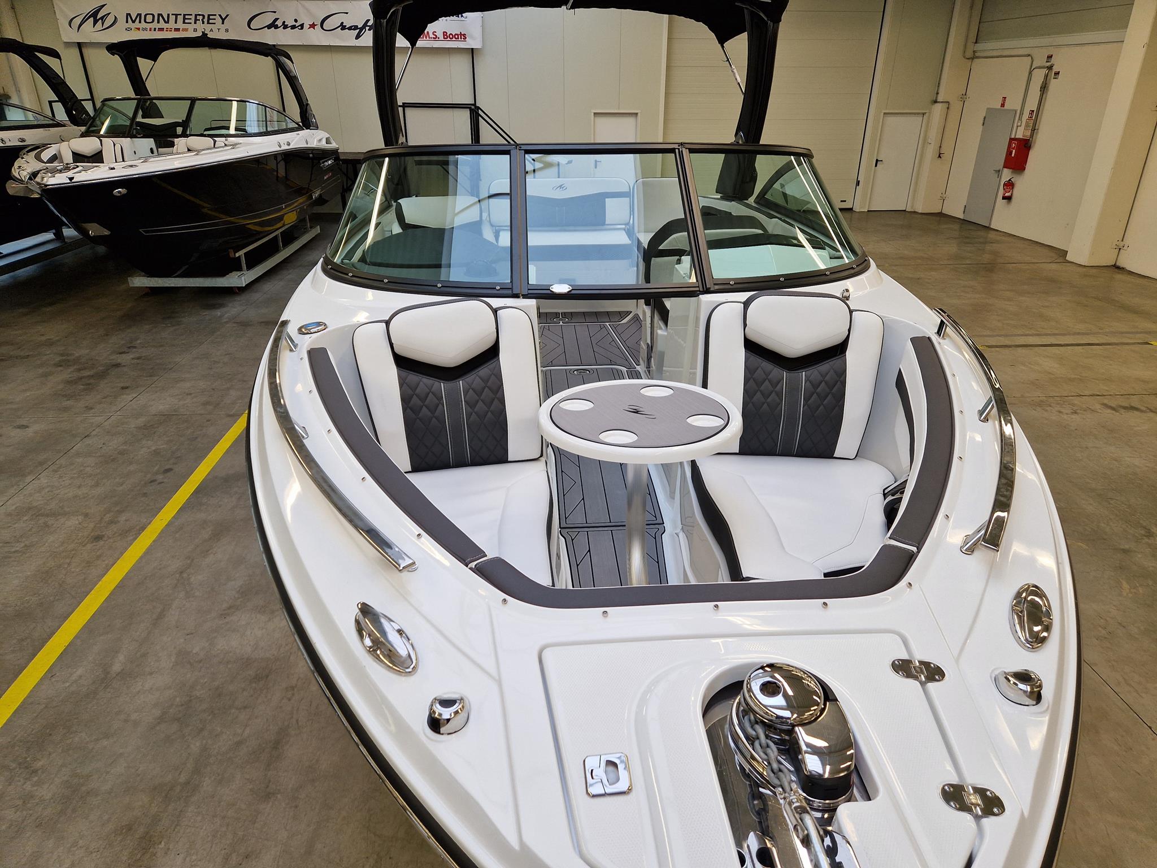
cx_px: 578
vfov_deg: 58.9
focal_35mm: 23
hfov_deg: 73.9
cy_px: 434
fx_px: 769
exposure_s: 1/180
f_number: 1.8
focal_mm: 5.4
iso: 64
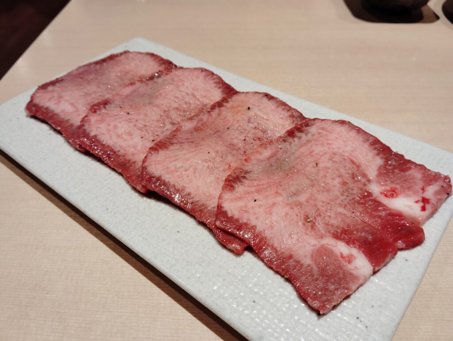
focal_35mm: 28
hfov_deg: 63.4
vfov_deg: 49.9
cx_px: 226
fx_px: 367
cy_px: 170
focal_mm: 4.22
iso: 620
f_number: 1.8
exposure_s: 1/100
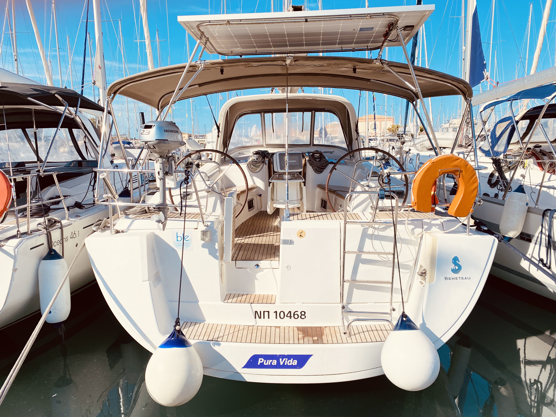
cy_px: 208
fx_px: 418
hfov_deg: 67.3
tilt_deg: -8.8
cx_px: 278
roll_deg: +1.7
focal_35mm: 26
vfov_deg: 53.1
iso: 32
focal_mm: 4.25
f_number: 1.8
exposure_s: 1/2315
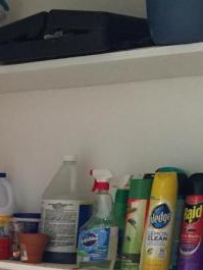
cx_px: -61
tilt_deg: -14.4
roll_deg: -2.7
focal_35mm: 84
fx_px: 656
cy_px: 383
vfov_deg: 20.5
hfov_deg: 16.6
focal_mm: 4.15
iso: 200
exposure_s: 1/30
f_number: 2.2
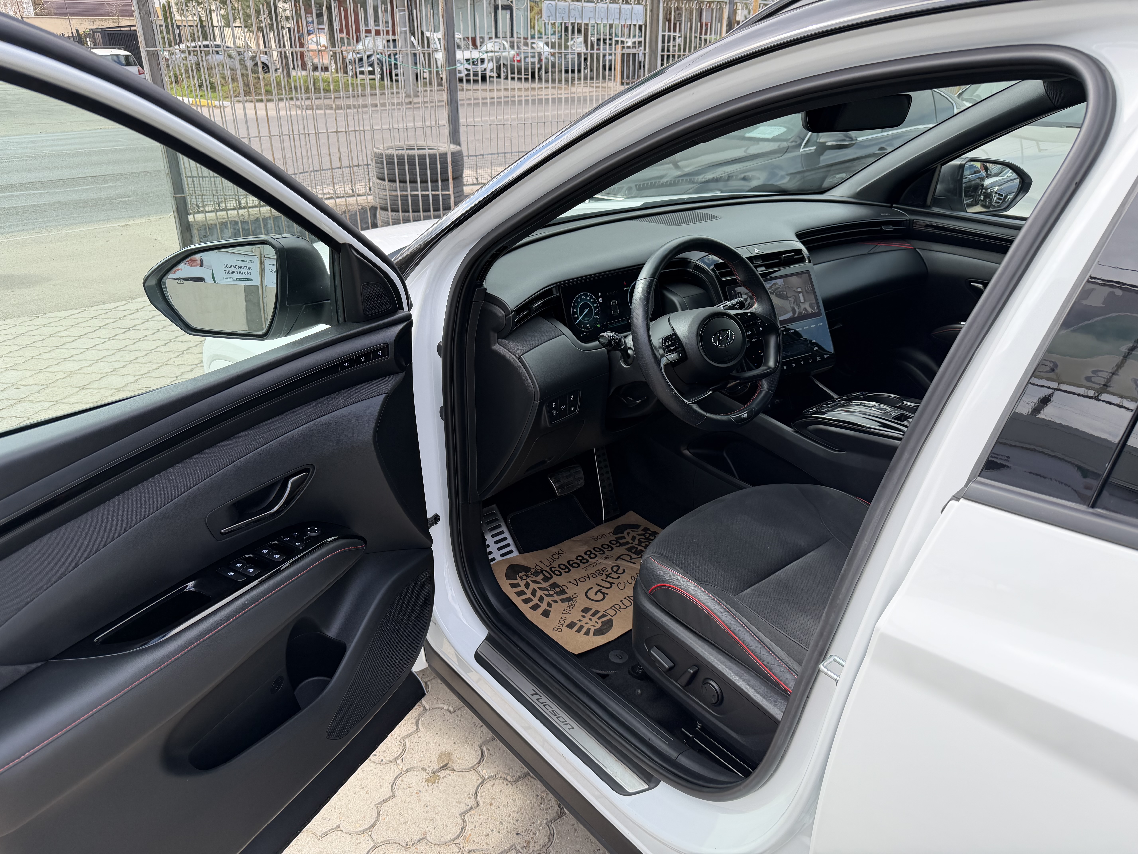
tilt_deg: -24.8
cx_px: 569
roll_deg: -0.3
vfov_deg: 56.8
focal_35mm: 24
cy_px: 427
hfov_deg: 71.6
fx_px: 789
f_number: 1.78
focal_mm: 6.76
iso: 100
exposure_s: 1/1314
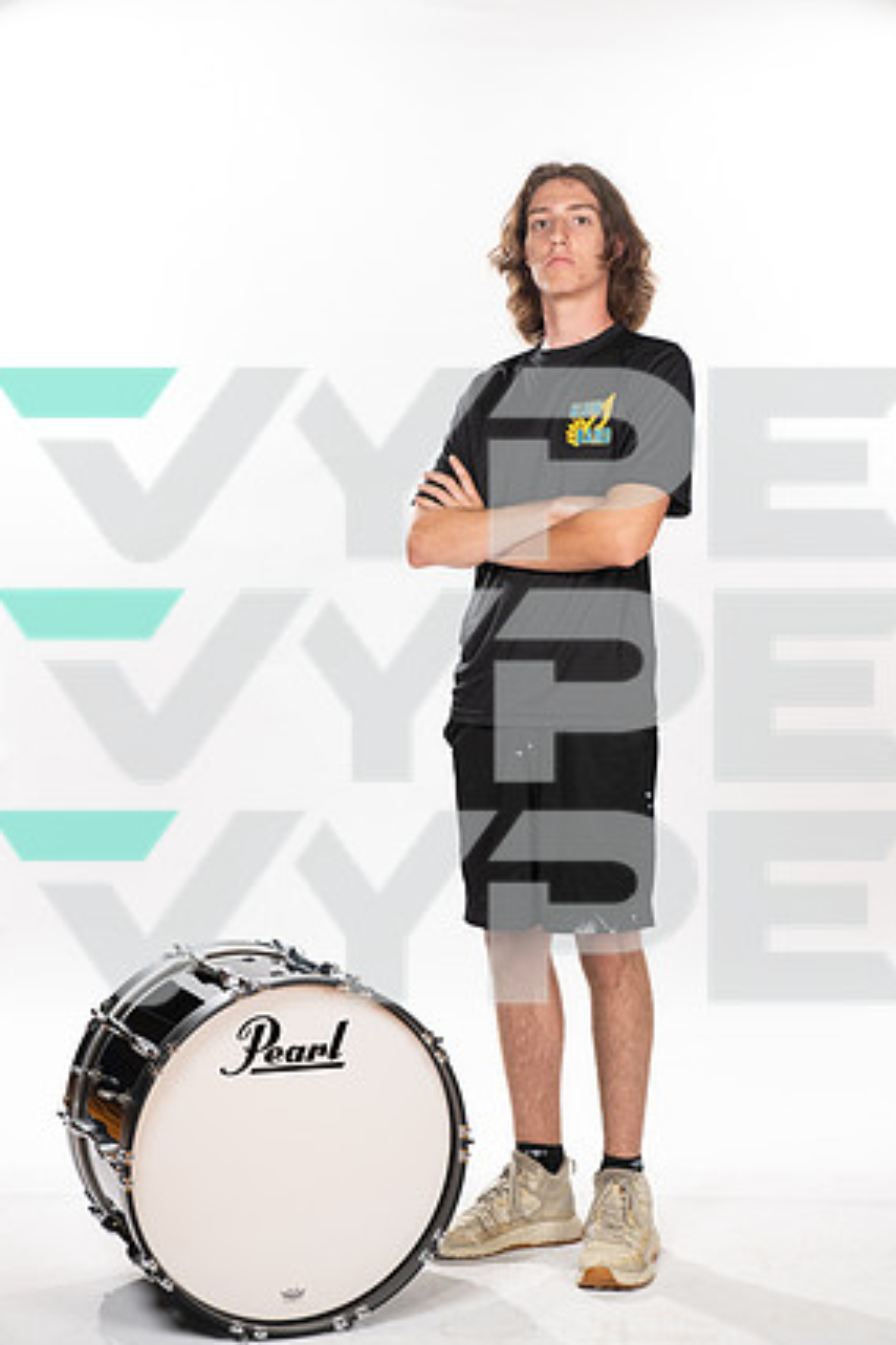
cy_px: 688
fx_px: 2279
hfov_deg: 22.2
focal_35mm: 61
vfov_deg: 32.9
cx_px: 459
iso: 800
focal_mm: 58
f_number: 7.1
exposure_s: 1/320
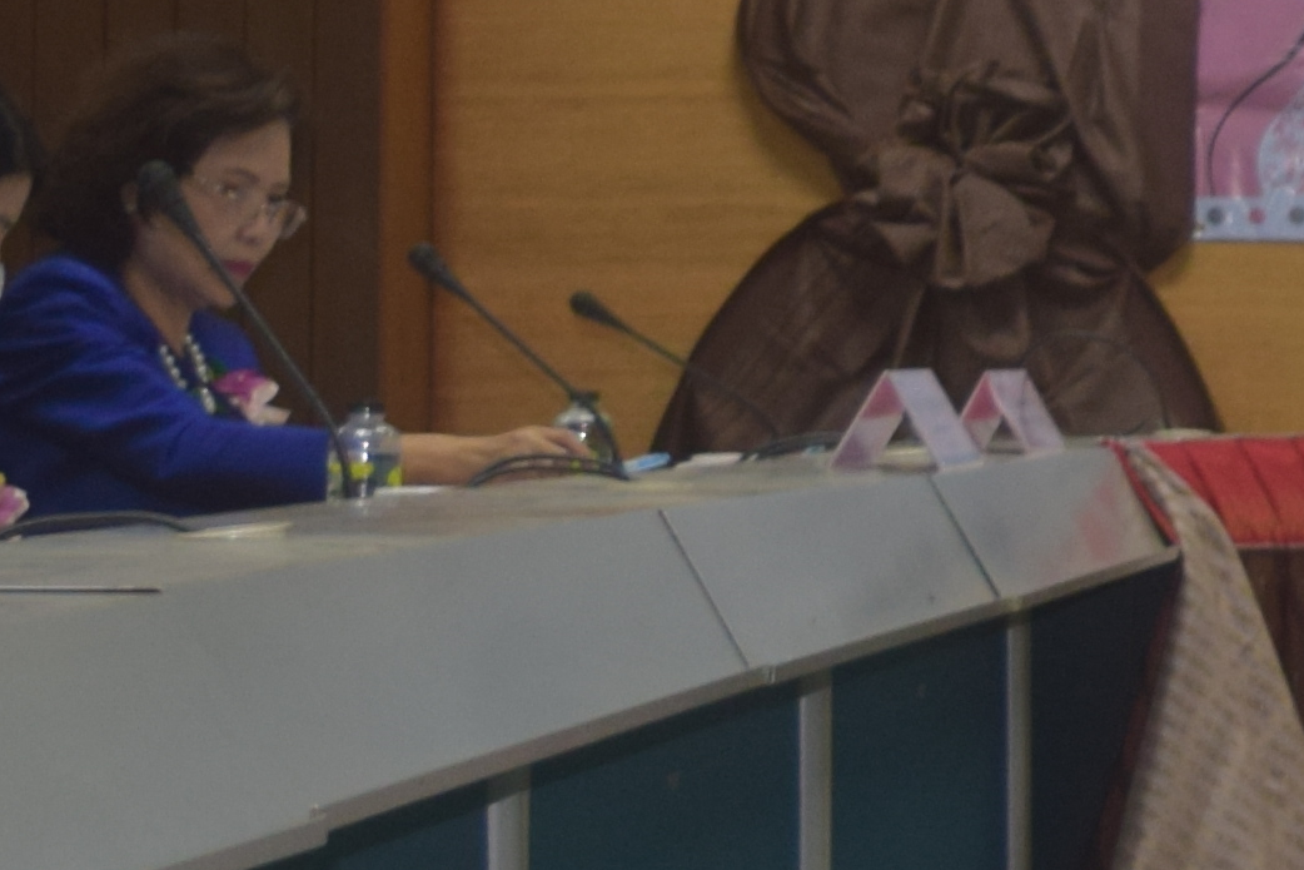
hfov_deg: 9.0
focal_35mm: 216
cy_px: -25
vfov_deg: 6.3
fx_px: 7820
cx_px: 2612
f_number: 4
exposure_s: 1/80
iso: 400
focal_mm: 25
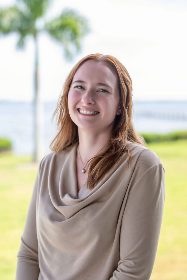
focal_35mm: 57
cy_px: 151
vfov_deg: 35.0
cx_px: 88
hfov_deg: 23.8
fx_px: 444
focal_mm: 50
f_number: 2.2
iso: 125
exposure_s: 1/640
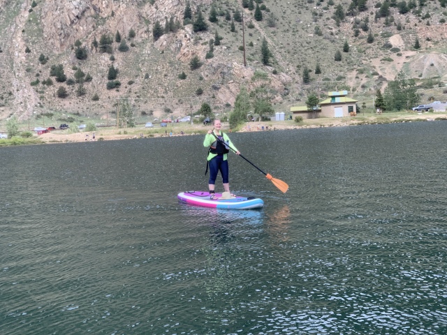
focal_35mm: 52
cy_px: 168
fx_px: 671
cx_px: 224
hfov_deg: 36.8
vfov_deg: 28.0
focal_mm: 6
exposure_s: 1/284
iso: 16
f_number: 2.4
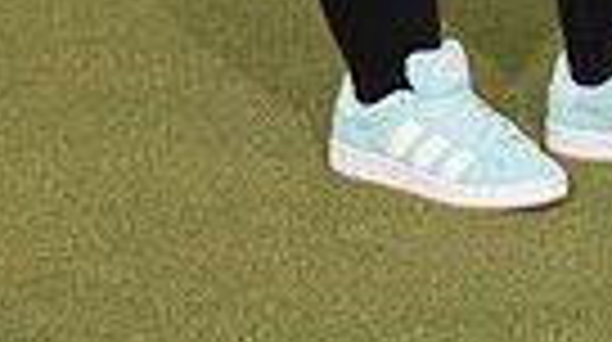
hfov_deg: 10.0
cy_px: -662
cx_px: 490
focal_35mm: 215
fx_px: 3484
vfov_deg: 5.3
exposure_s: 1/320
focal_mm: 62
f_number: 6.3
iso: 100
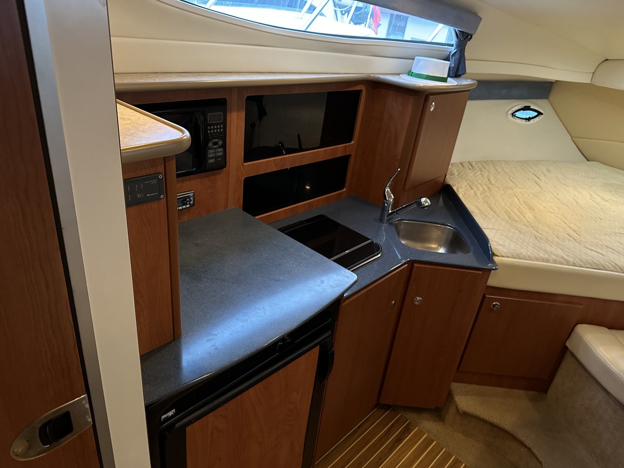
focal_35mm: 24
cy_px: 234
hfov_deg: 71.6
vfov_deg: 56.8
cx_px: 312
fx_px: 433
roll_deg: -9.8
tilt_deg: -26.2
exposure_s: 1/34
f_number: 1.78
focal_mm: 6.86
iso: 1000
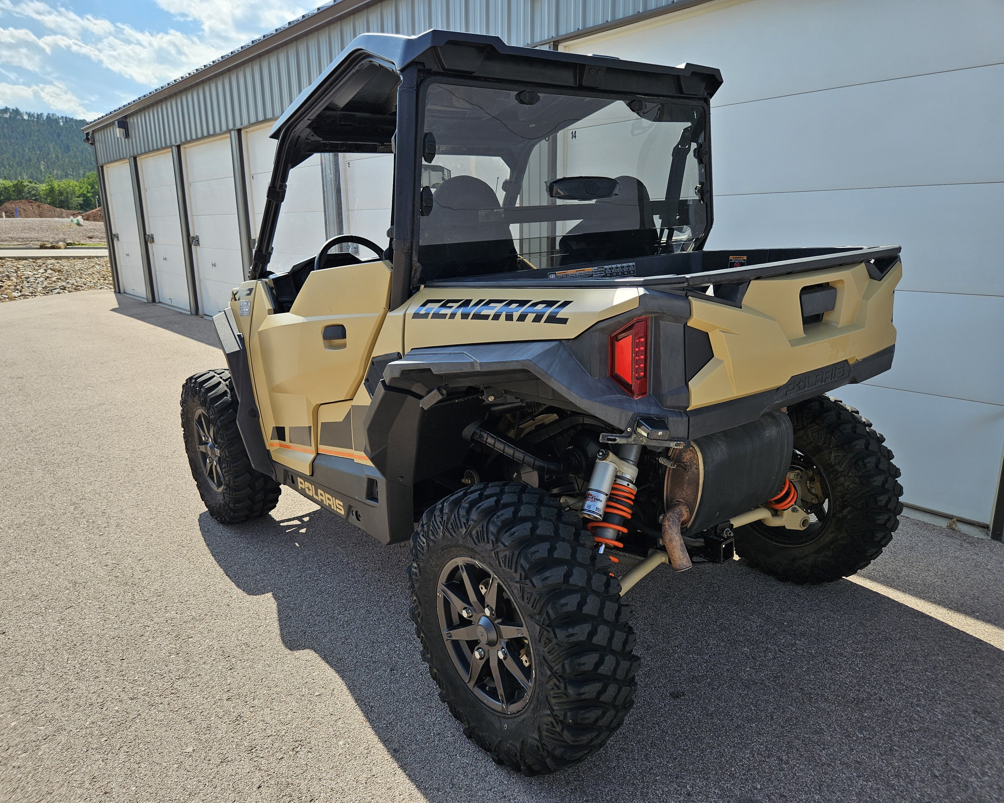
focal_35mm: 24
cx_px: 501
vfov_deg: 58.8
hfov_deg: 70.3
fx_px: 713
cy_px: 402
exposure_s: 1/1376
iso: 25
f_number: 1.8
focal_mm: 5.4
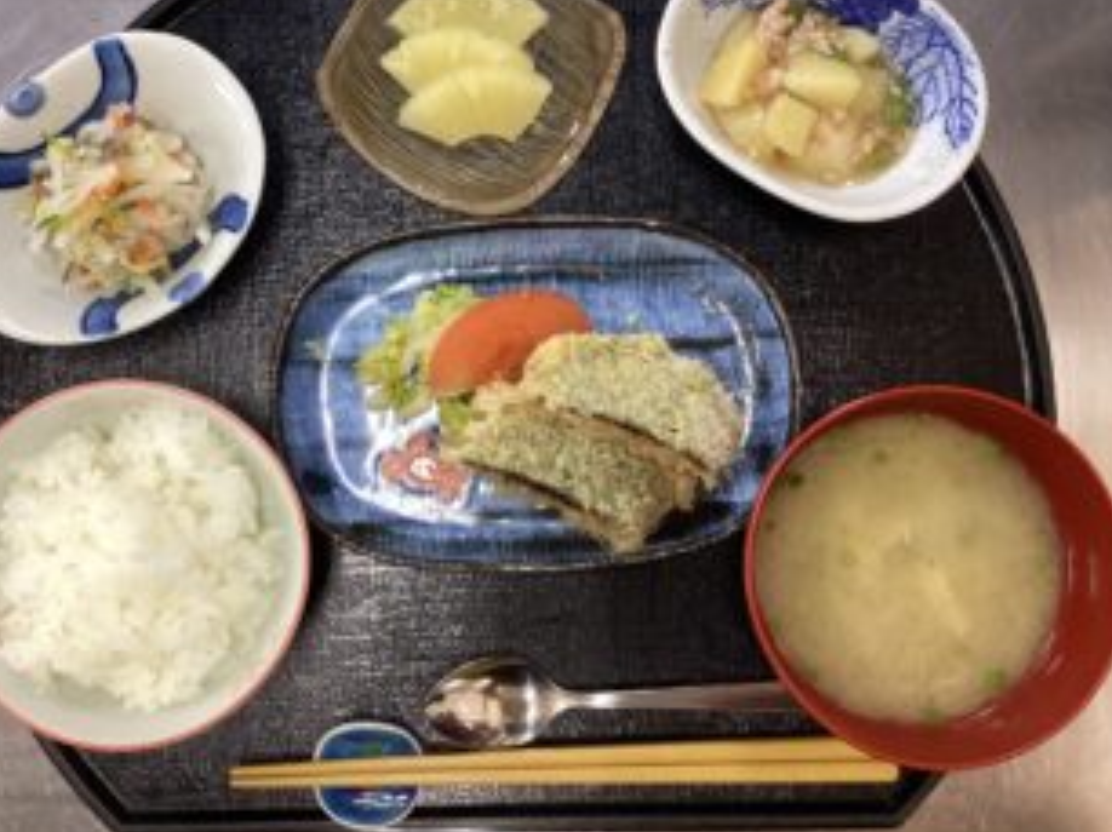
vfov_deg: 37.6
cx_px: 482
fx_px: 1220
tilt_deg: -85.7
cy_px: 347
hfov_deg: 48.9
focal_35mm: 38
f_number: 2.4
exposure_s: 1/60
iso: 200
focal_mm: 3.3
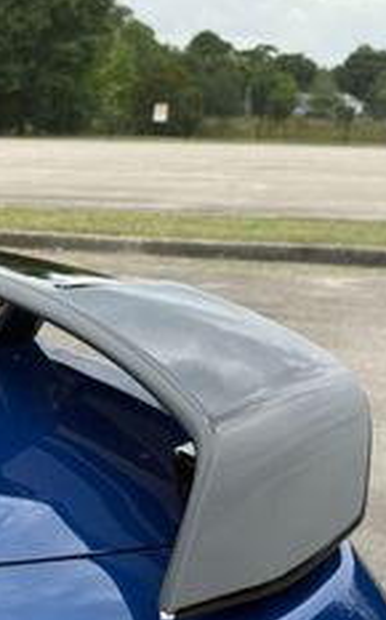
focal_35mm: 70
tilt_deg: -14.6
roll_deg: -1.7
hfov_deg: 17.5
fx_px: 1182
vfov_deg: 29.2
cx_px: -96
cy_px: 412
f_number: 1.78
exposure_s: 1/1230
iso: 80
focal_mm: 6.76
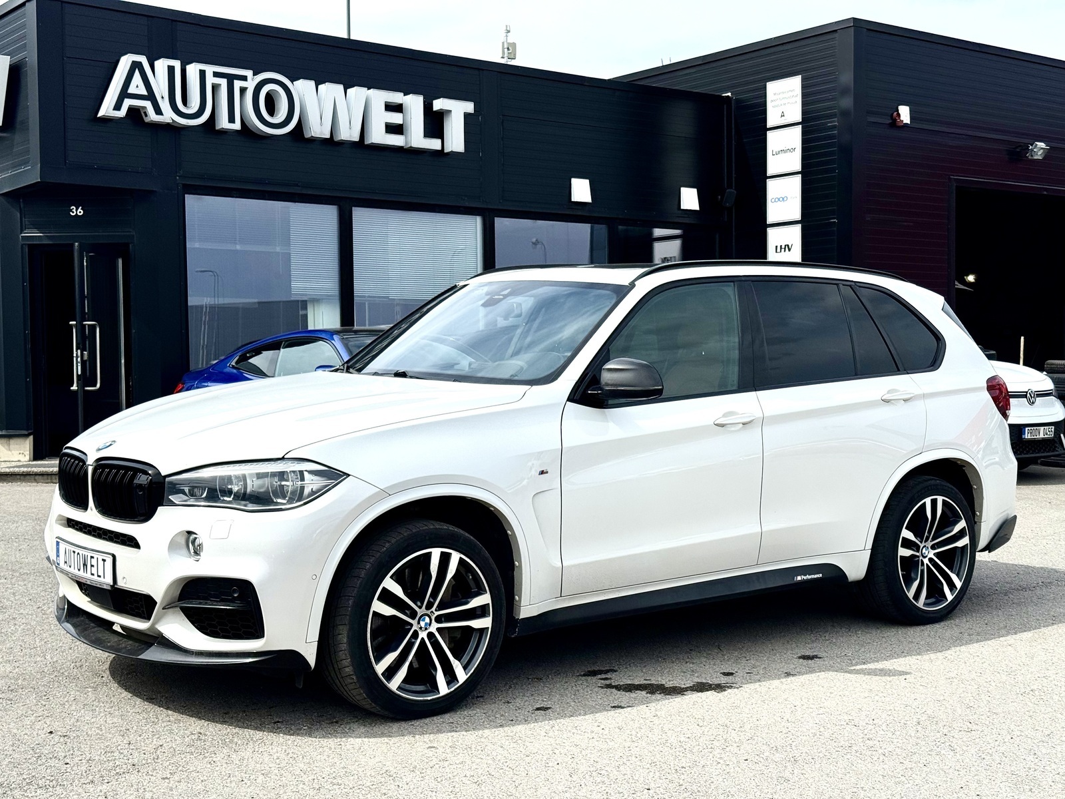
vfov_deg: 30.3
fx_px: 1477
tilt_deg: -1.8
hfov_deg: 39.7
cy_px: 400
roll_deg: +0.3
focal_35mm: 48
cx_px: 532
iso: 80
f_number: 1.78
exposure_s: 1/11364
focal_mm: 6.76
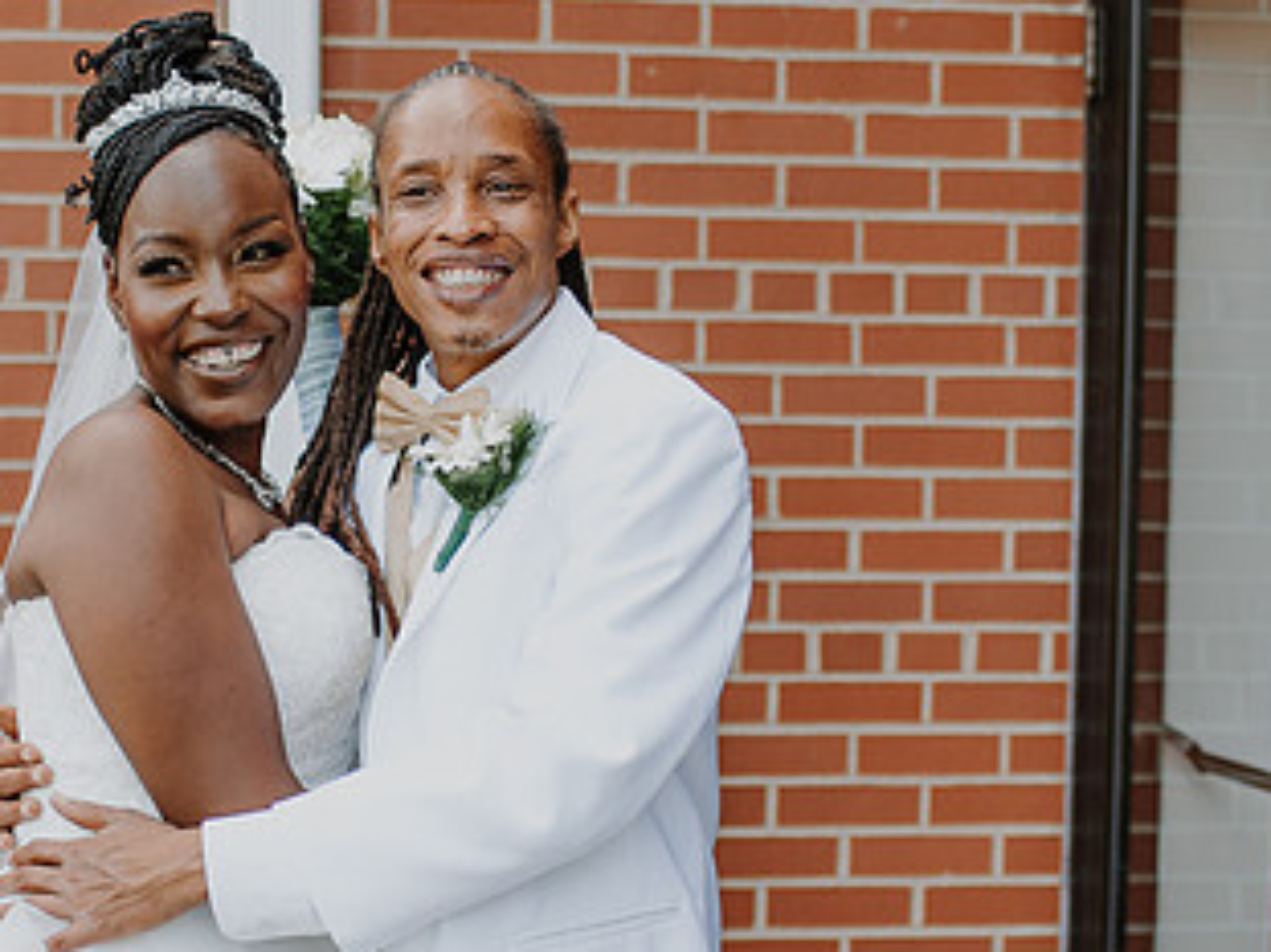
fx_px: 3156
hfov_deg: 22.6
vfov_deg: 17.1
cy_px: 547
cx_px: 320
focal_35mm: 86
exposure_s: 1/400
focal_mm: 35
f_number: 2.2
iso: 125
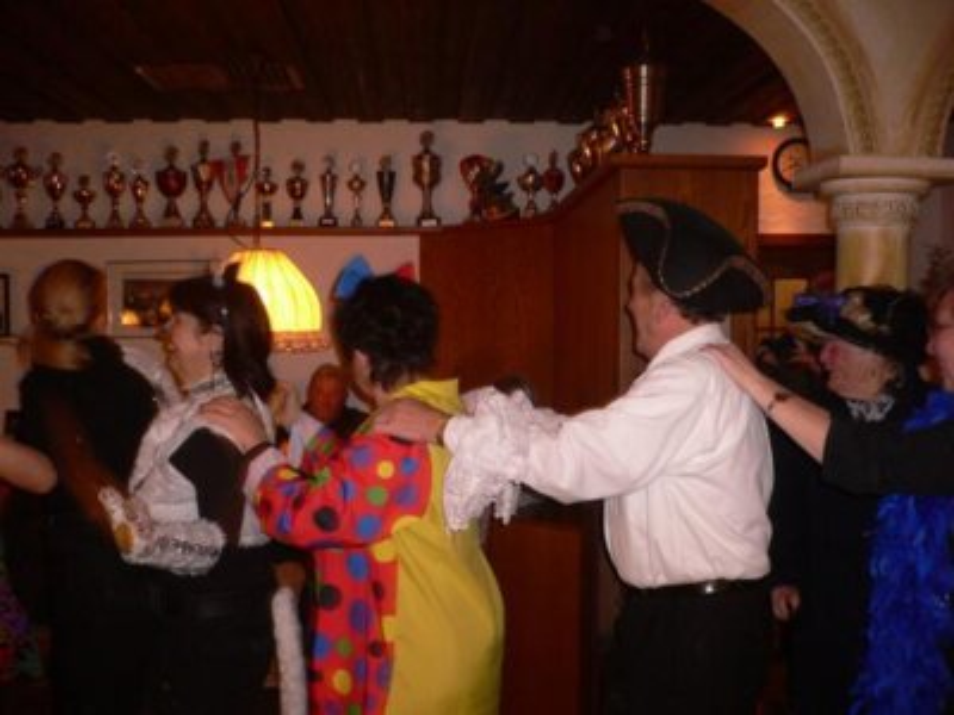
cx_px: 477
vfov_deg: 40.7
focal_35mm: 35
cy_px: 358
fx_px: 965
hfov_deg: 52.6
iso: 100
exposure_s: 1/8
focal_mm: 5.8
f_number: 2.8
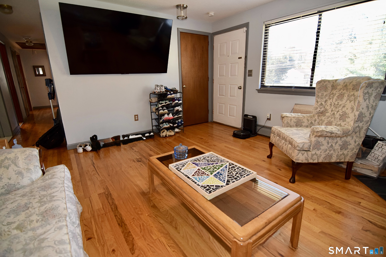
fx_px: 177
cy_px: 128
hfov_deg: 95.0
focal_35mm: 16
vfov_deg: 72.1
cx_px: 193
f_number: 2.8
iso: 720
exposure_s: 1/180
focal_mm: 11
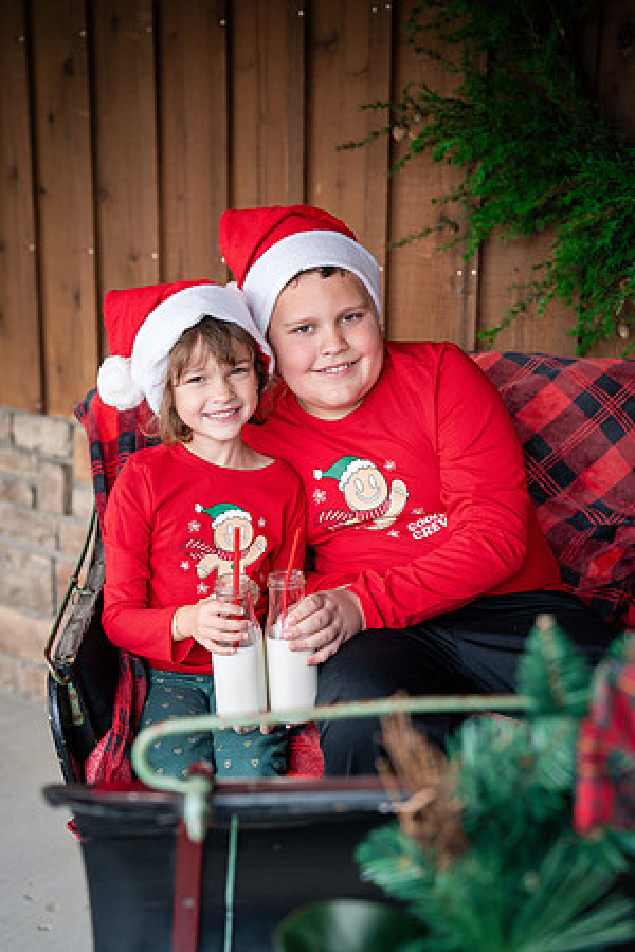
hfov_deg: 27.0
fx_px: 1323
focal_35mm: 50
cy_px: 476
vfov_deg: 39.6
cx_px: 318
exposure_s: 1/250
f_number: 3.2
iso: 320
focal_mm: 50
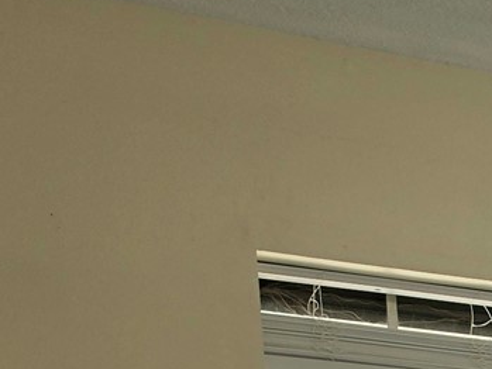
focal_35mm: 135
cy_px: 925
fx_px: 1919
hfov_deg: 12.7
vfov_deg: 9.6
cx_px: 992
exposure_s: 1/120
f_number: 1.4
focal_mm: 6.5
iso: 25
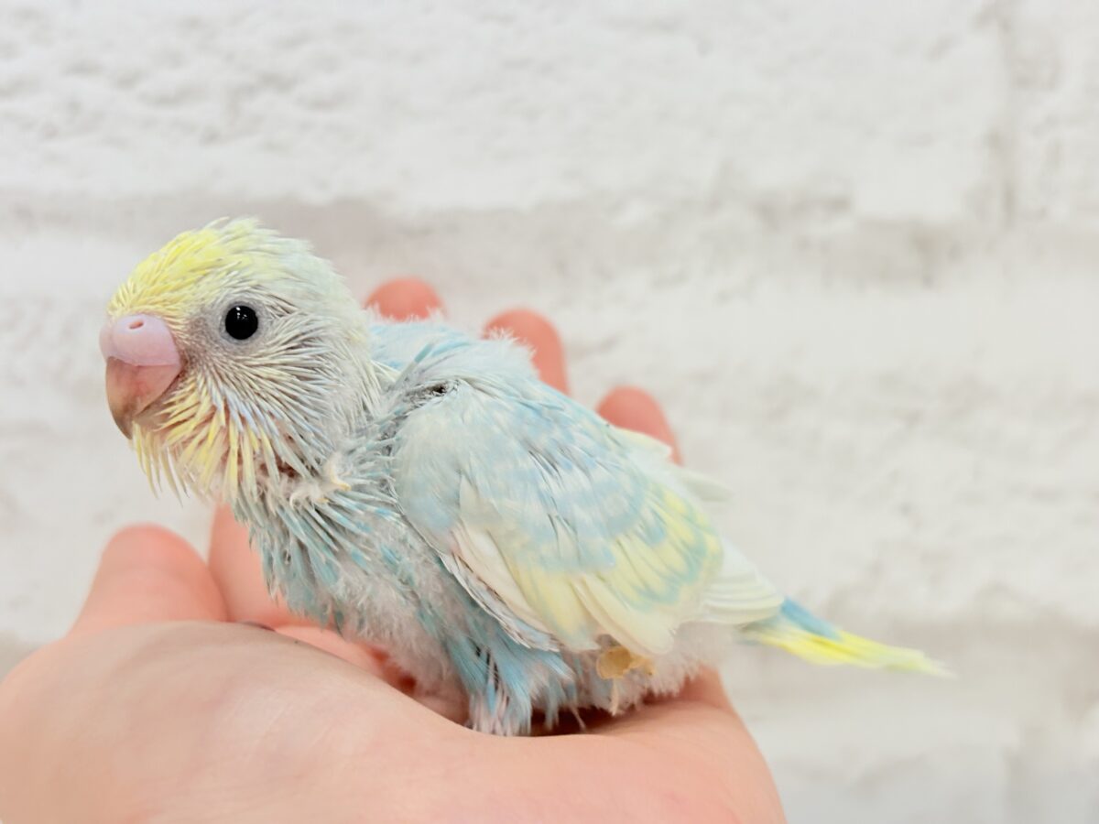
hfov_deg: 36.8
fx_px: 1651
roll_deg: -0.8
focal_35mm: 52
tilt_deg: -1.0
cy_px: 412
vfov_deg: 28.0
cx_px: 550
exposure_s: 1/100
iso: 64
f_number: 1.6
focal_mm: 5.96
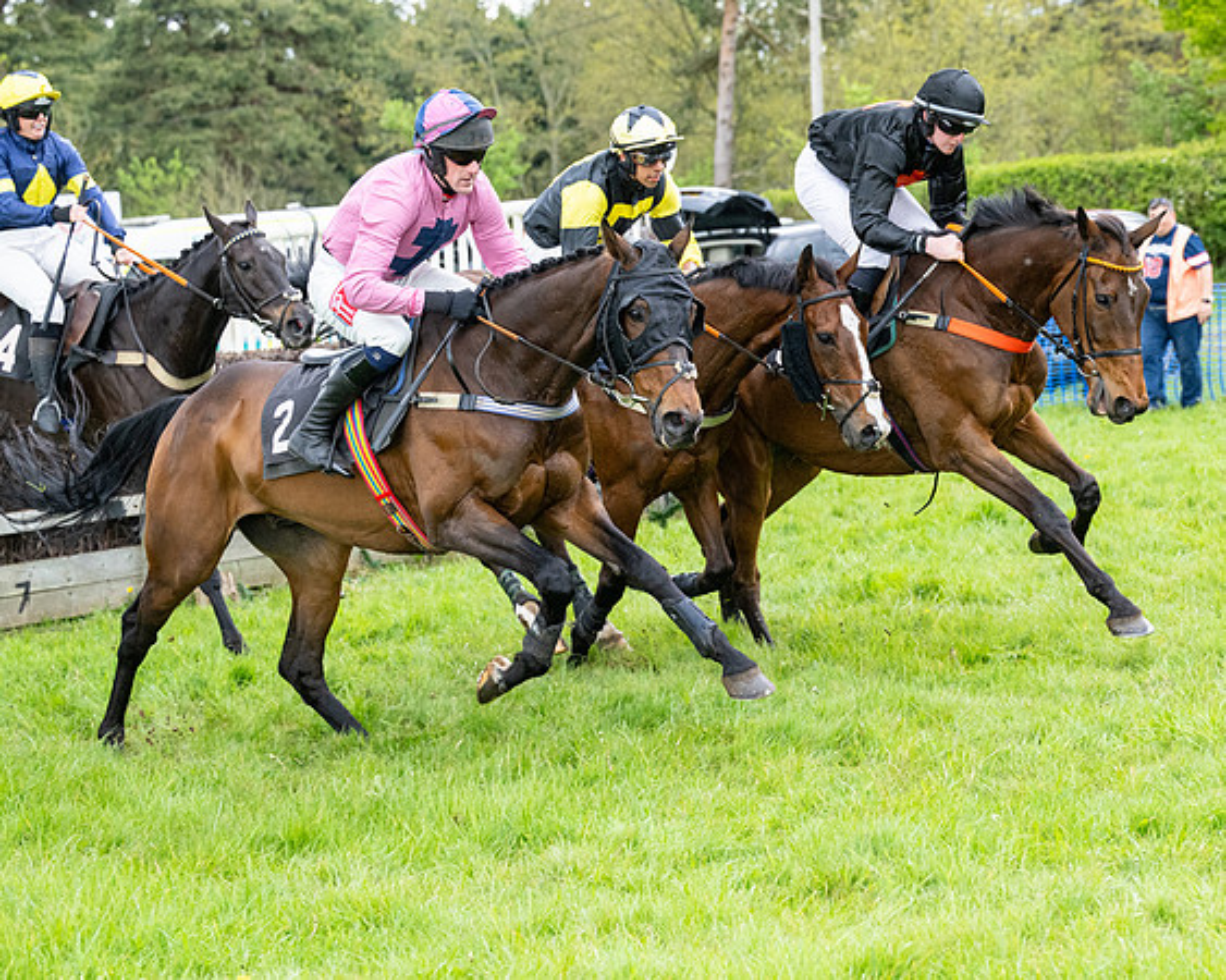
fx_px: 3599
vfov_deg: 15.5
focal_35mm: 99
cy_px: 506
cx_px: 638
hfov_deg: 19.3
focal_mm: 70
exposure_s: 1/1250
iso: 1000
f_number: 4
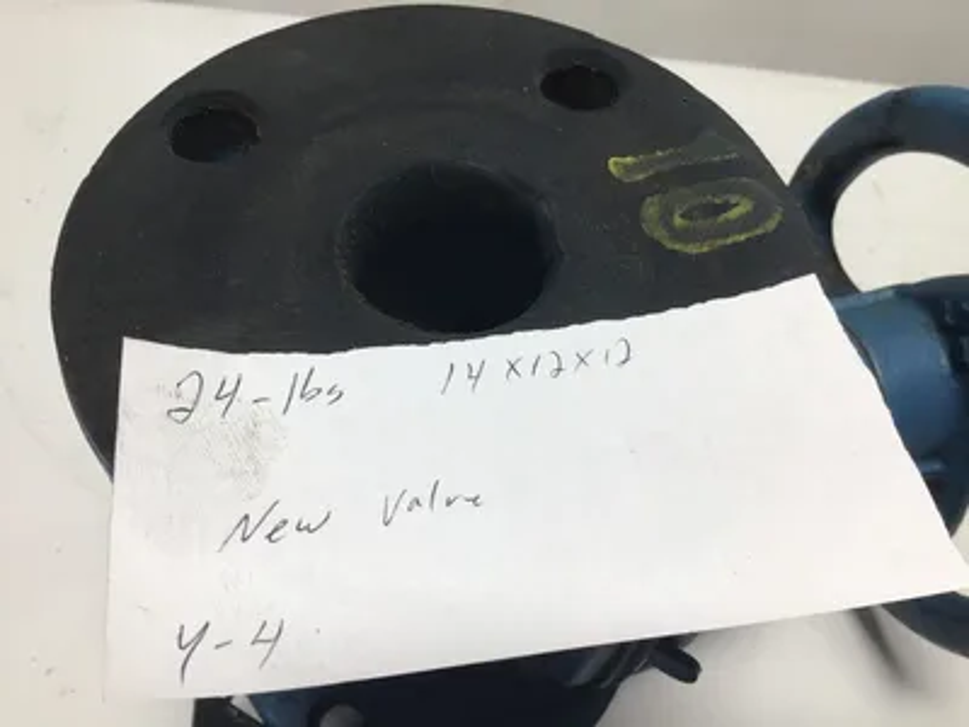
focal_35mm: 31
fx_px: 868
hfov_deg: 58.4
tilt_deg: -57.3
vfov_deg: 45.4
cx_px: 484
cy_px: 364
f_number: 2.4
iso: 25
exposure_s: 1/146
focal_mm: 3.3
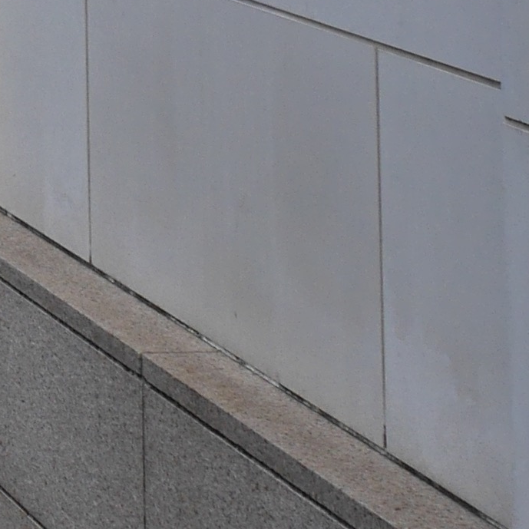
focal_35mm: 165
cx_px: -1131
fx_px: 2853
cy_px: -592
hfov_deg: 8.6
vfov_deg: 9.7
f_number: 7.1
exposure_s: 1/400
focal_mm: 14
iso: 200
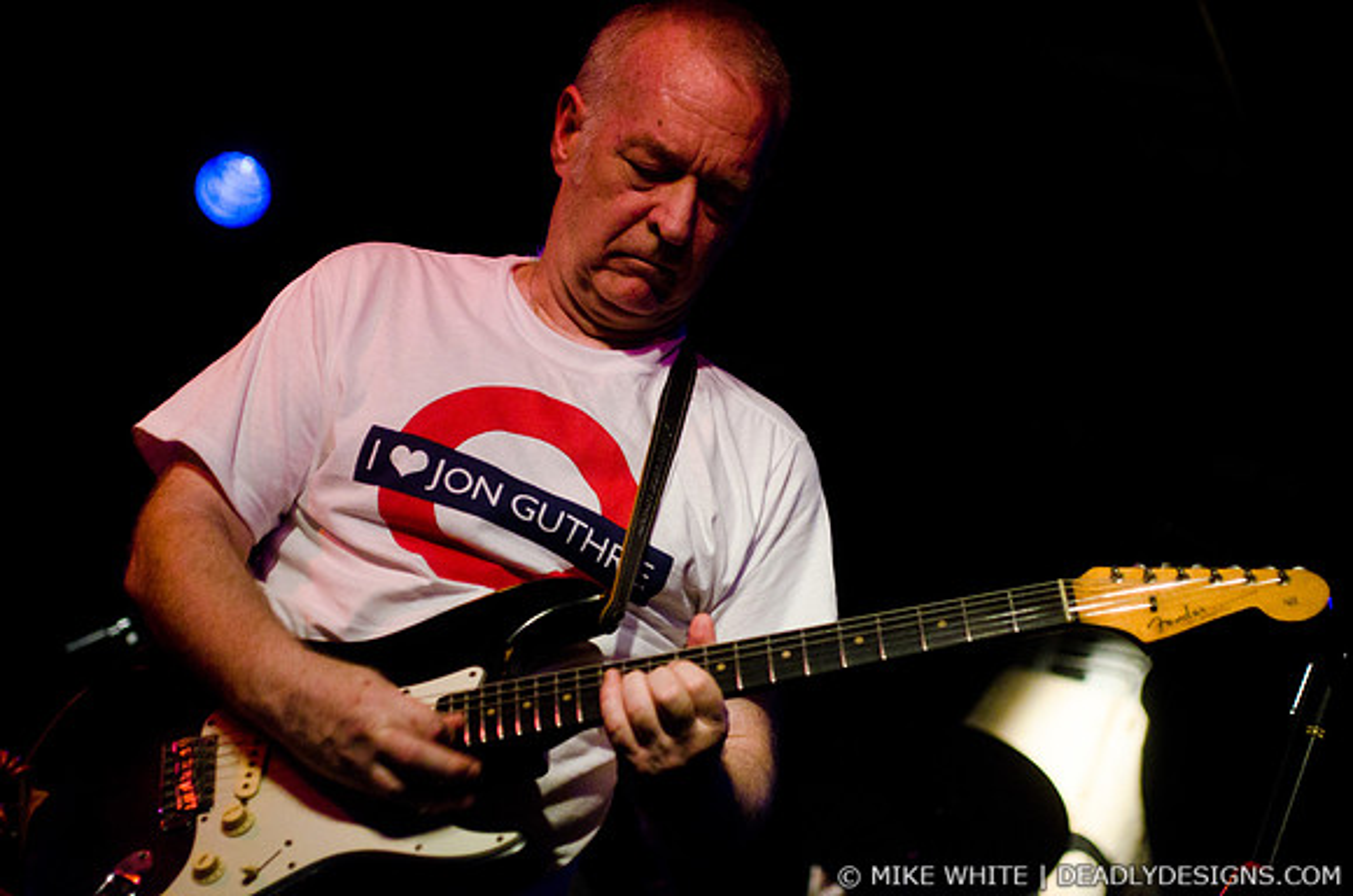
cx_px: 676
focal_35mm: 87
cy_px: 448
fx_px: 3263
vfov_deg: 15.6
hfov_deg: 23.4
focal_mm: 58
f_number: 2.8
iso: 1600
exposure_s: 1/80
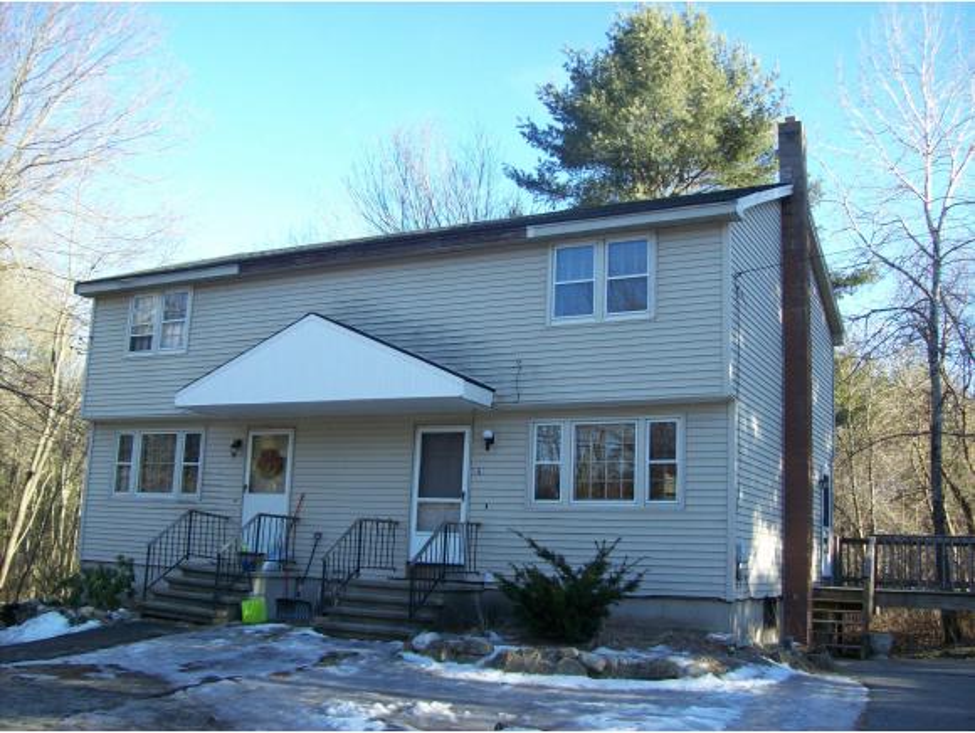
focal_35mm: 36
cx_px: 488
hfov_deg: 51.3
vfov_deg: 39.7
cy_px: 366
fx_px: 1015
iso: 80
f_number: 2.7
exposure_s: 1/247
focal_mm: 6
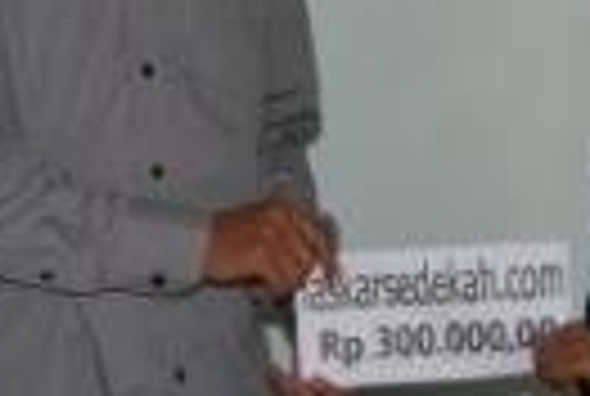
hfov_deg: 22.0
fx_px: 1511
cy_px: 117
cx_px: 365
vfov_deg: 14.9
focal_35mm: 92
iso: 200
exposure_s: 1/60
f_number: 3.5
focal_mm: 18
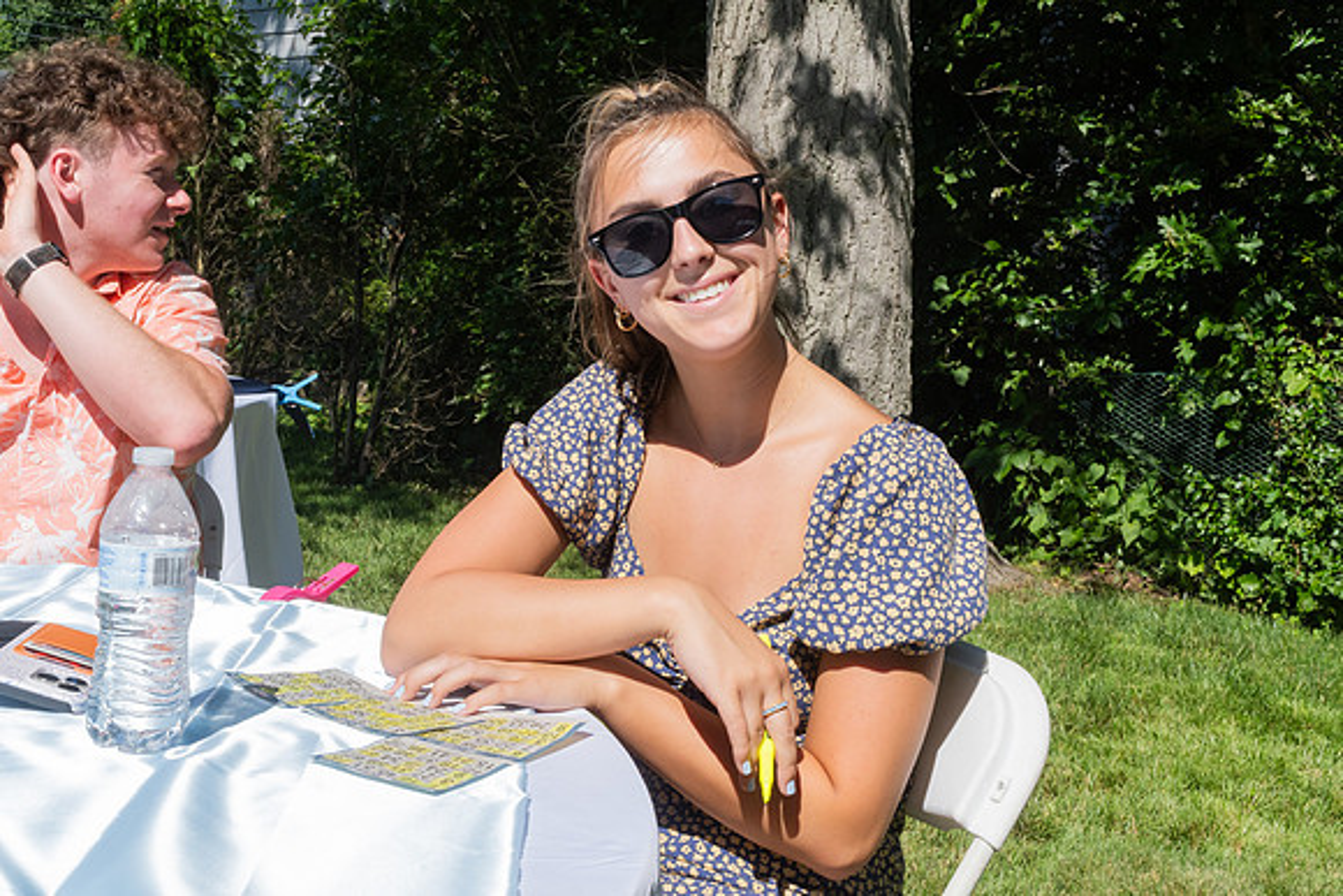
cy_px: 448
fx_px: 1679
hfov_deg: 43.6
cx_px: 672
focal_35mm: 45
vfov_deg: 29.9
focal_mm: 30
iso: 640
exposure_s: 1/400
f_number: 16
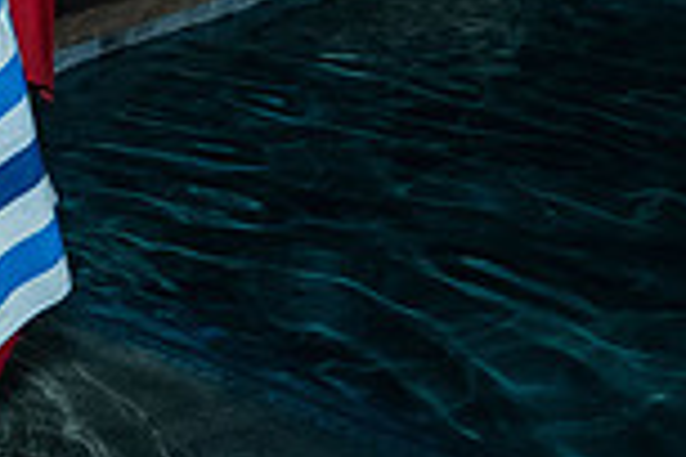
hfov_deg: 17.6
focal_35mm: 91
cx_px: -583
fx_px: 1734
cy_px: -128
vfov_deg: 14.4
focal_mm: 24
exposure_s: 1/100
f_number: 3.2
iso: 1600
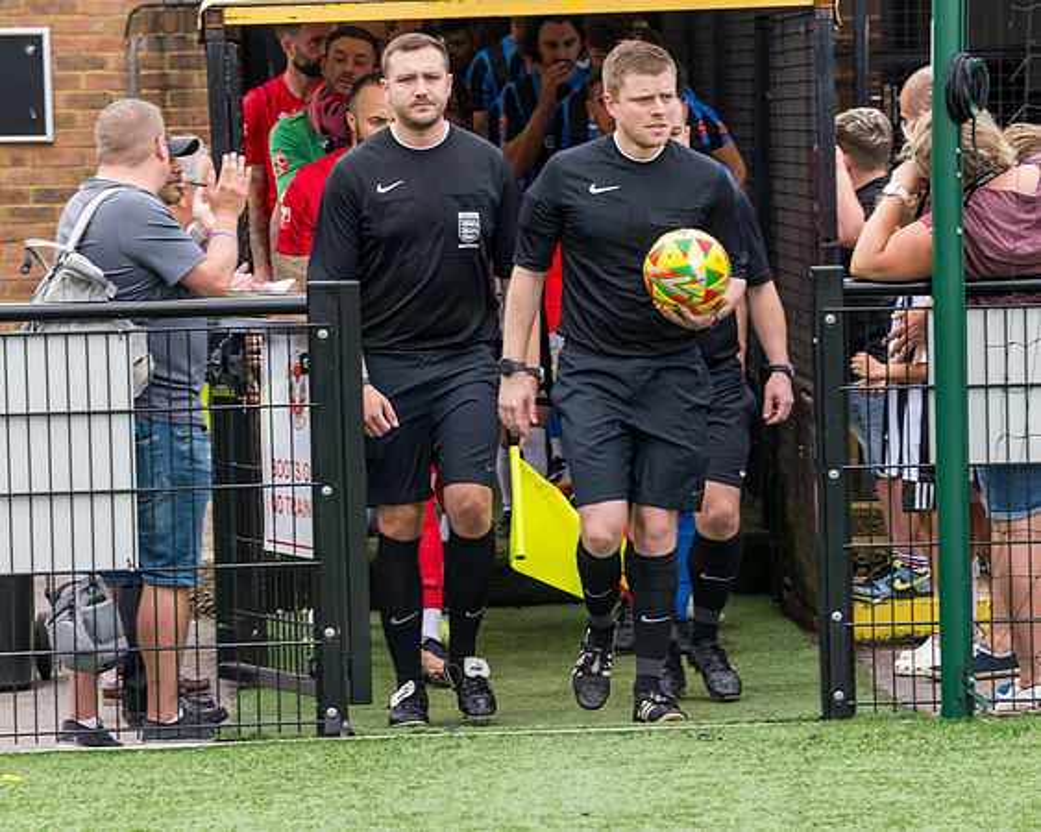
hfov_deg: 9.7
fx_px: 6145
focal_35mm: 200
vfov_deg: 7.7
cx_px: 611
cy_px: 428
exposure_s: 1/250
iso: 200
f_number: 5
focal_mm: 115
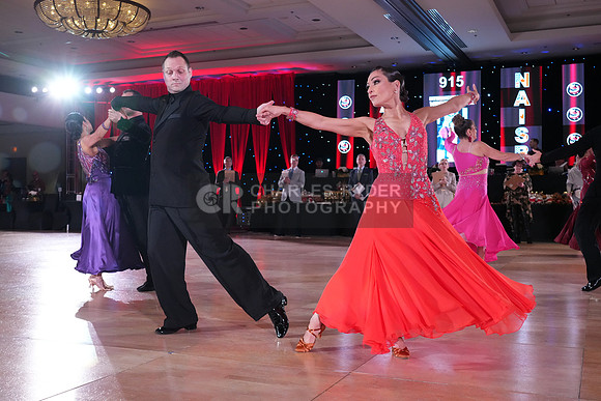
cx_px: 300
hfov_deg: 50.7
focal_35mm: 38
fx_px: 635
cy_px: 200
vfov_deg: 35.1
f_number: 5
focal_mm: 38
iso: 5000
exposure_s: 1/400
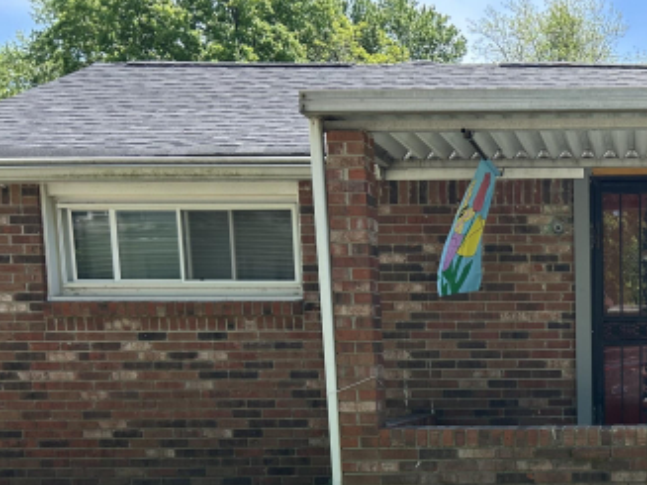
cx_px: 636
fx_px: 990
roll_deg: +0.5
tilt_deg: -6.0
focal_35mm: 53
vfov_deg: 26.3
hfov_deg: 33.3
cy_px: 461
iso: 50
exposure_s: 1/1100
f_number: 1.5
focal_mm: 5.7
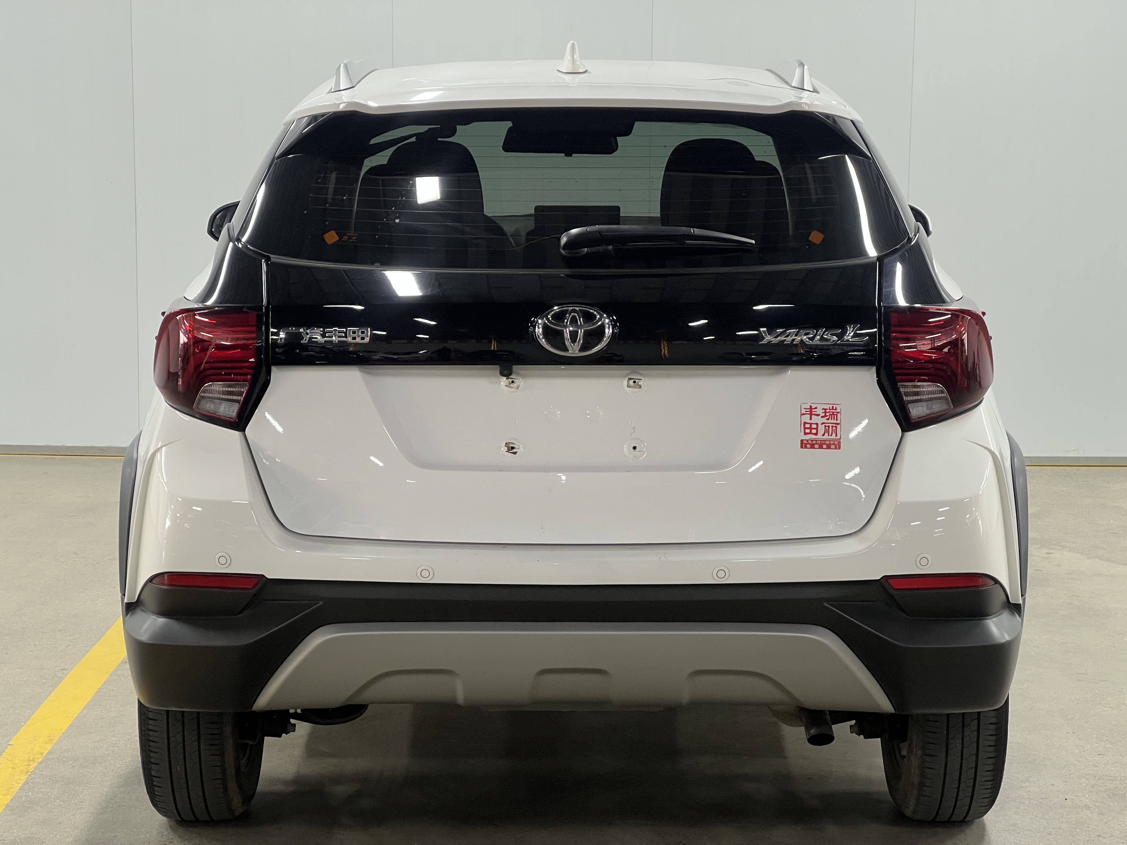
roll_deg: -0.3
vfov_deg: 19.1
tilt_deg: -8.4
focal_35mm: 77
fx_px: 2507
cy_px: 422
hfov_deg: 25.3
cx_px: 564
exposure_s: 1/50
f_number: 2.8
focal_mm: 9
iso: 160
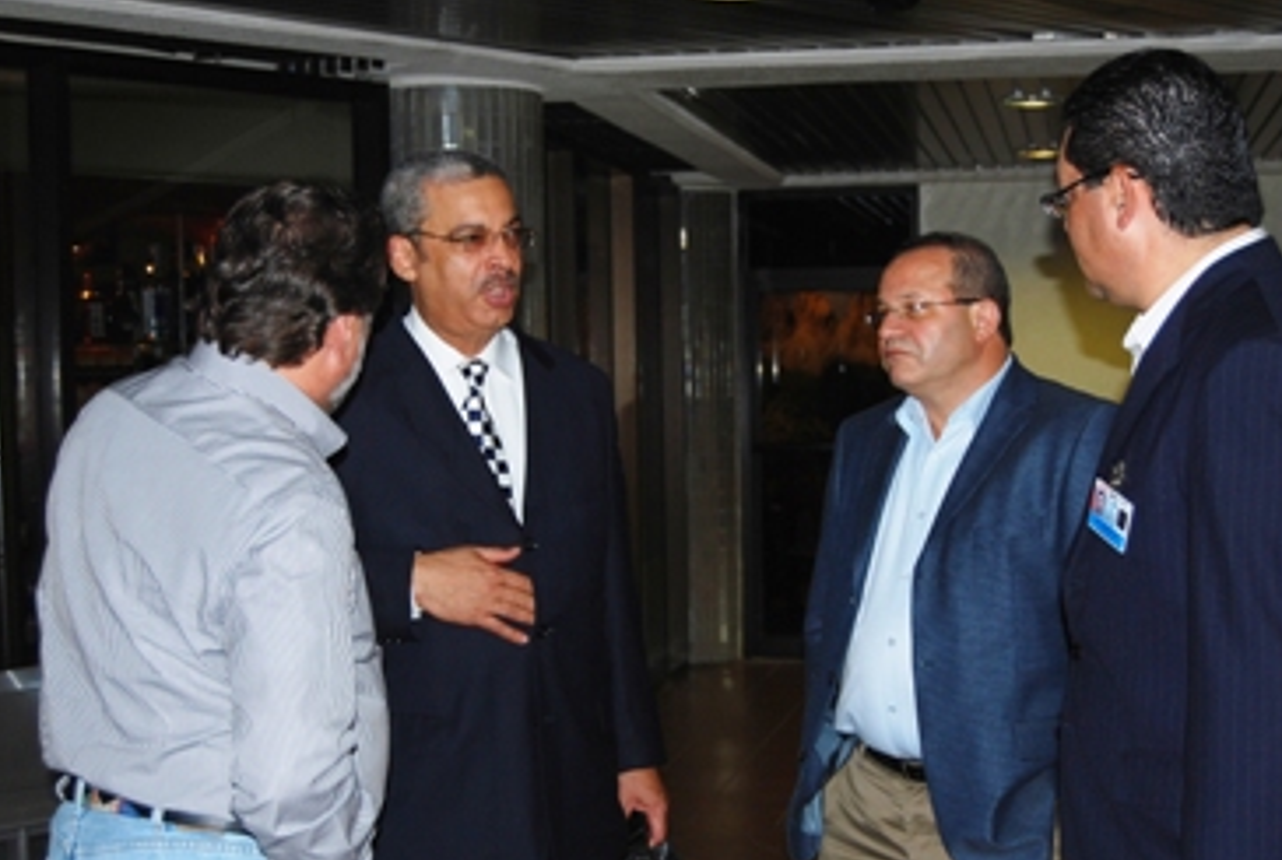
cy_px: 462
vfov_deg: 19.5
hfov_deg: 28.8
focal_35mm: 70
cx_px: 681
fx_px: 2498
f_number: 4.8
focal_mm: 38
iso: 200
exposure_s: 1/60
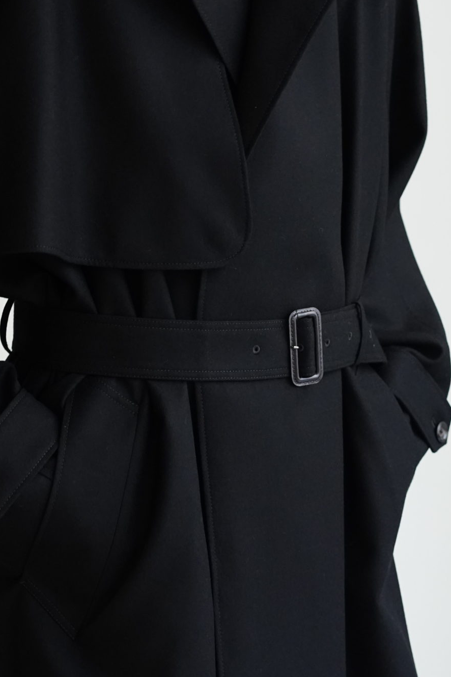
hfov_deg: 12.9
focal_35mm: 106
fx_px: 1991
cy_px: 320
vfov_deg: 19.3
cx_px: 126
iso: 3200
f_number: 5
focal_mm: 55
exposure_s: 1/13
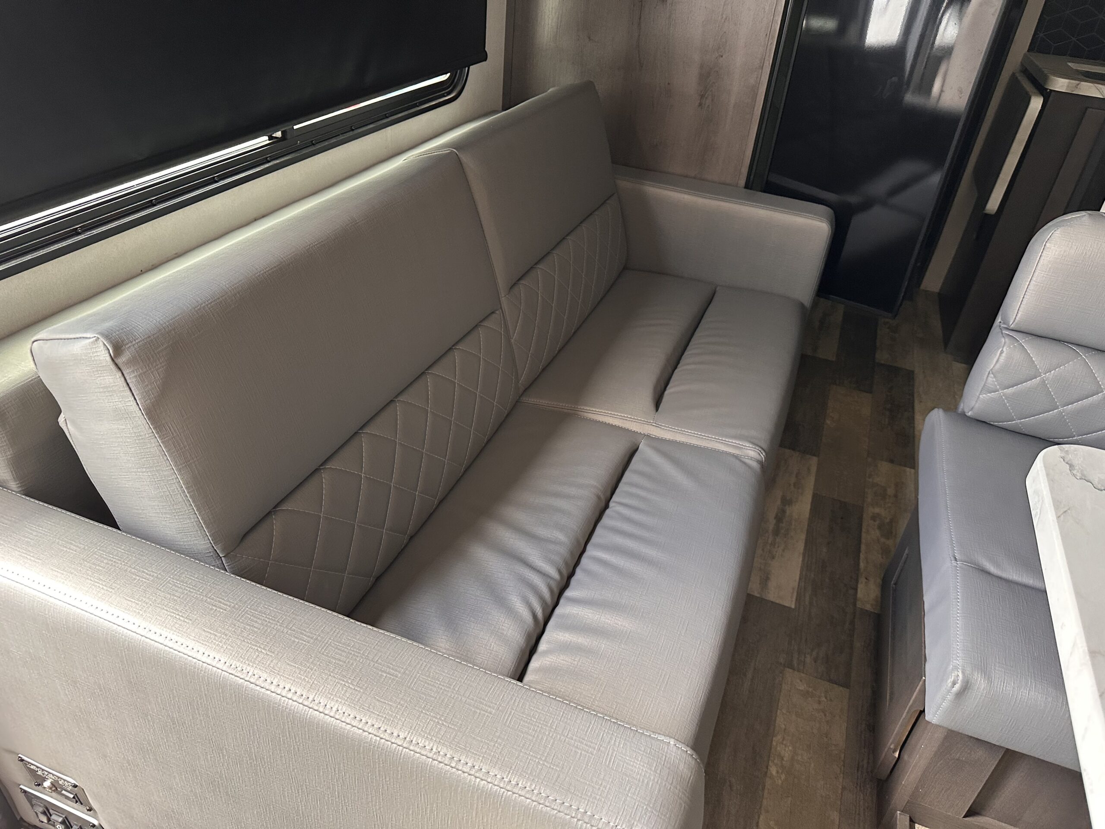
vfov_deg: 56.8
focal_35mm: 24
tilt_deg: -32.8
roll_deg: -5.7
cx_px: 552
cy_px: 414
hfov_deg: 71.6
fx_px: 766
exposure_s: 1/60
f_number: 1.78
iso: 250
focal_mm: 6.86
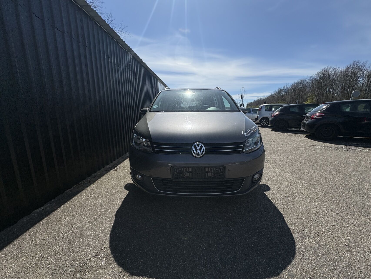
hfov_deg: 102.1
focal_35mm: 14
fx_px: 150
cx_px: 186
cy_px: 140
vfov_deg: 85.7
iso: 64
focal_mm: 2.22
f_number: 2.2
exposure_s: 1/4926
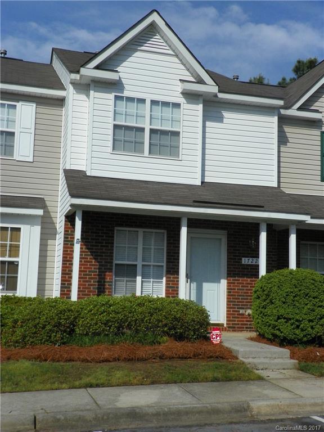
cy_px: 216
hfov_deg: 30.3
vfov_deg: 39.7
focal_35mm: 48
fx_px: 599
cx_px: 162
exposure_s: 1/800
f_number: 5.6
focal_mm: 8.5
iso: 64
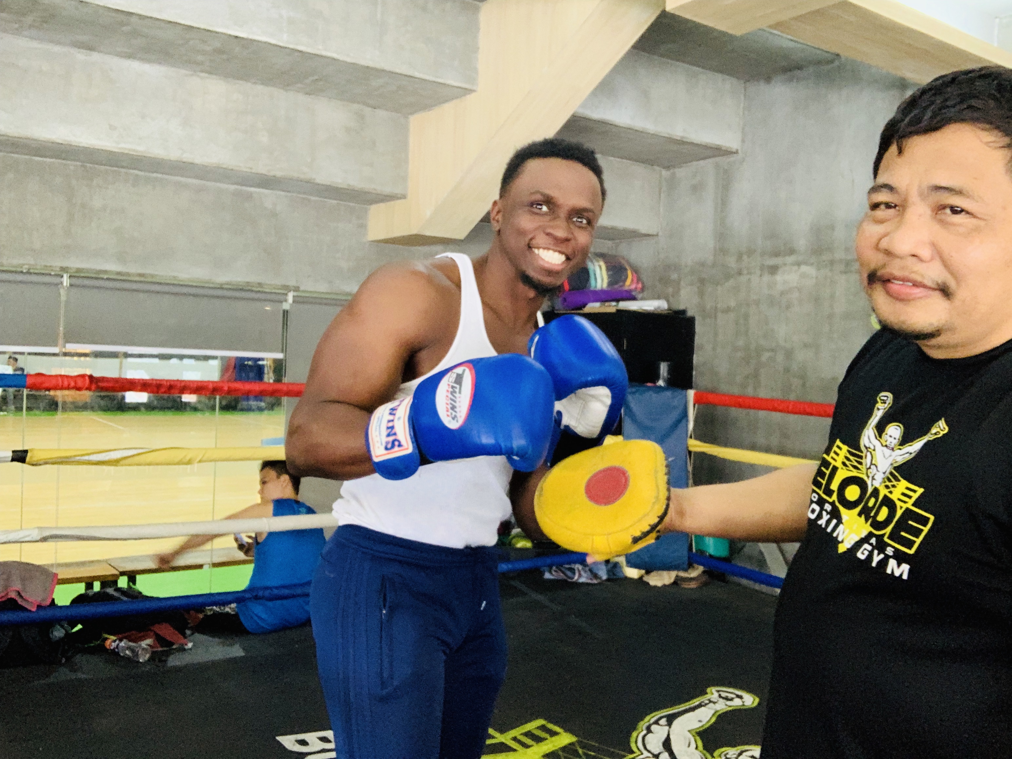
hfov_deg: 56.8
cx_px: 506
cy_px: 380
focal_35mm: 32
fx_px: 936
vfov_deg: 44.2
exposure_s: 1/40
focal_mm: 2.87
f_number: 2.2
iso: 320
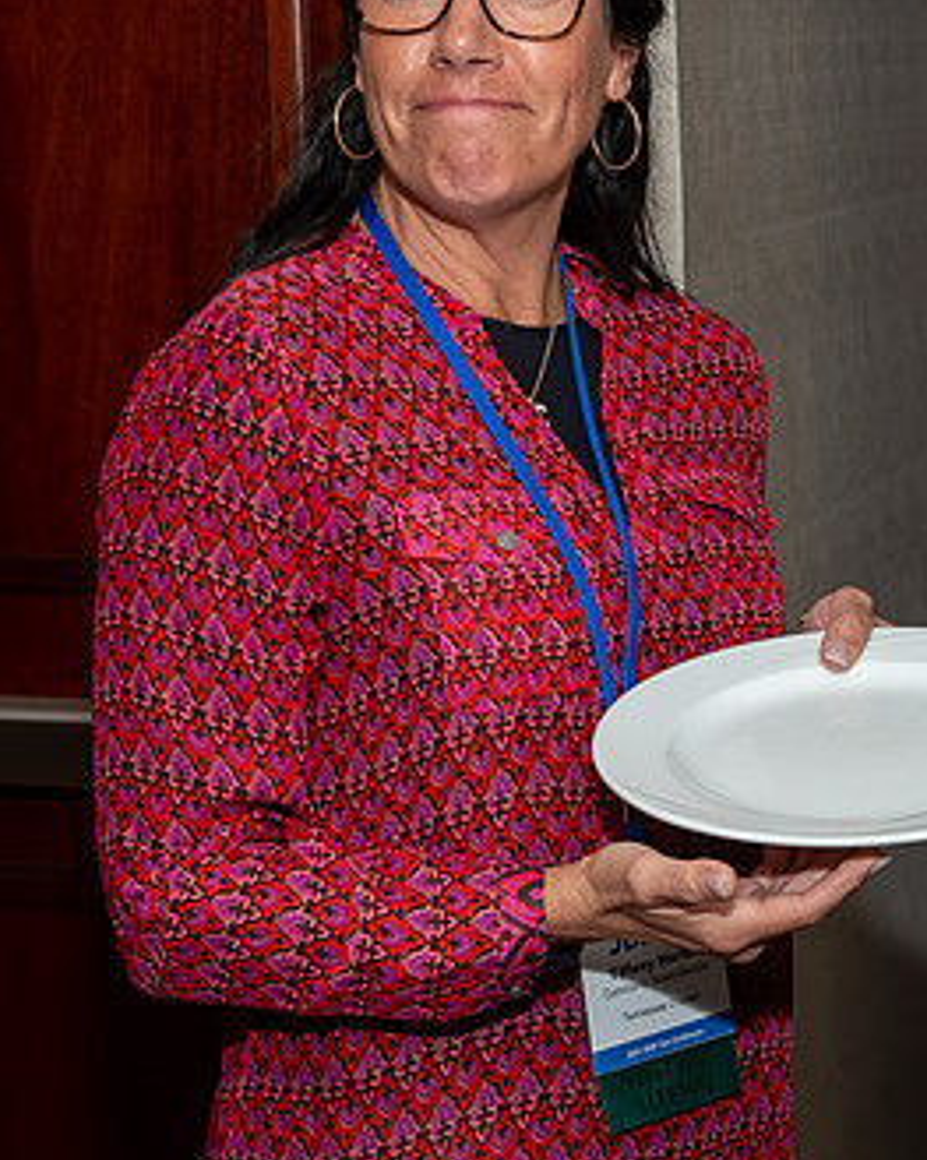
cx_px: 487
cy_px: 446
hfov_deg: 13.4
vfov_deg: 16.7
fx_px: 3946
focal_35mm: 115
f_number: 6.3
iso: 400
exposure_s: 1/250
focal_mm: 38
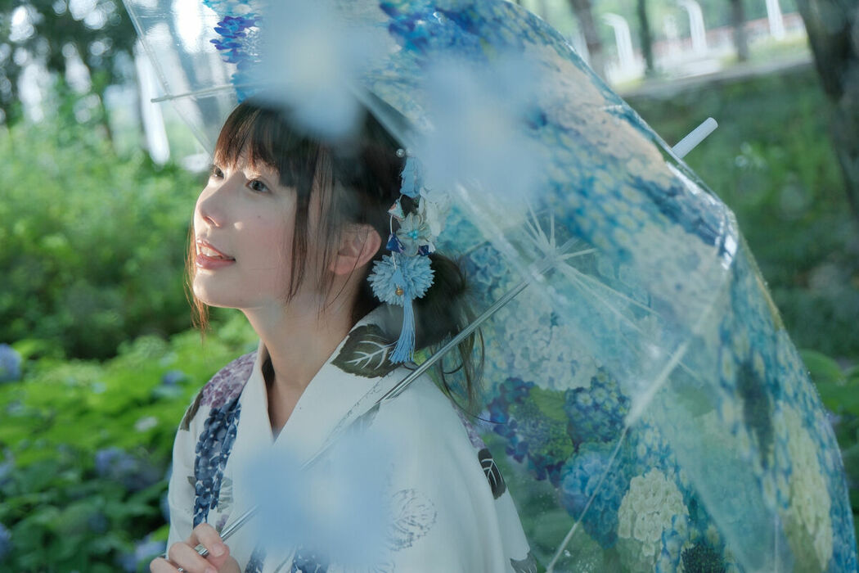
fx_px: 1360
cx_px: 430
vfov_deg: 23.8
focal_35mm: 57
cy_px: 286
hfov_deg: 35.1
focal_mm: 37.9
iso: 800
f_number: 2.8
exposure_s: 1/320
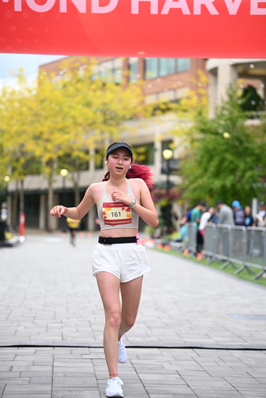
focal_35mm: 99
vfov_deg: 20.6
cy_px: 199
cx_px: 133
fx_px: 1096
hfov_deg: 13.8
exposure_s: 1/2500
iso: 640
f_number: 2.8
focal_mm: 99
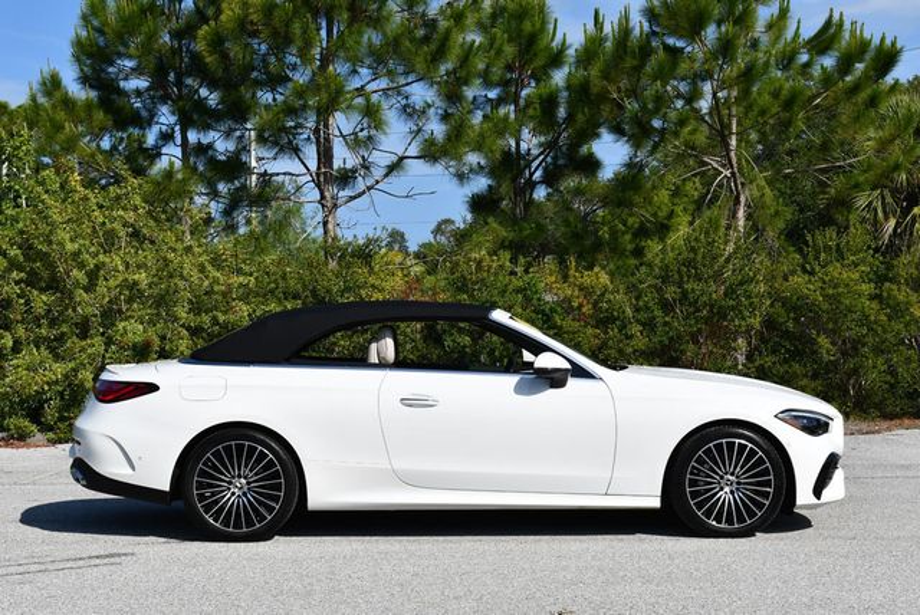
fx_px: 1637
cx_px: 460
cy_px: 308
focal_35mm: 64
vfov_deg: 21.3
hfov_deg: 31.4
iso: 100
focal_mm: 32
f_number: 9
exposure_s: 1/320
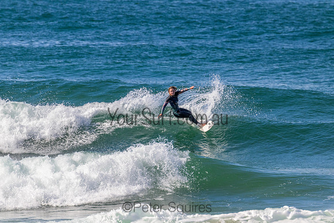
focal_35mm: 800
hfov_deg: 2.6
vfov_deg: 1.7
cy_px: 112
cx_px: 167
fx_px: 7424
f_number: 11
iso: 1400
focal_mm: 800
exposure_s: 1/2000
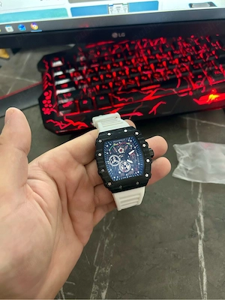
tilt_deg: -54.4
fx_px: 225
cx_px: 112
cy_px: 150
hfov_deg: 53.1
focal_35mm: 26
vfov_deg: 67.3
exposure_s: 1/36
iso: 640
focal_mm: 5.7
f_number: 1.5
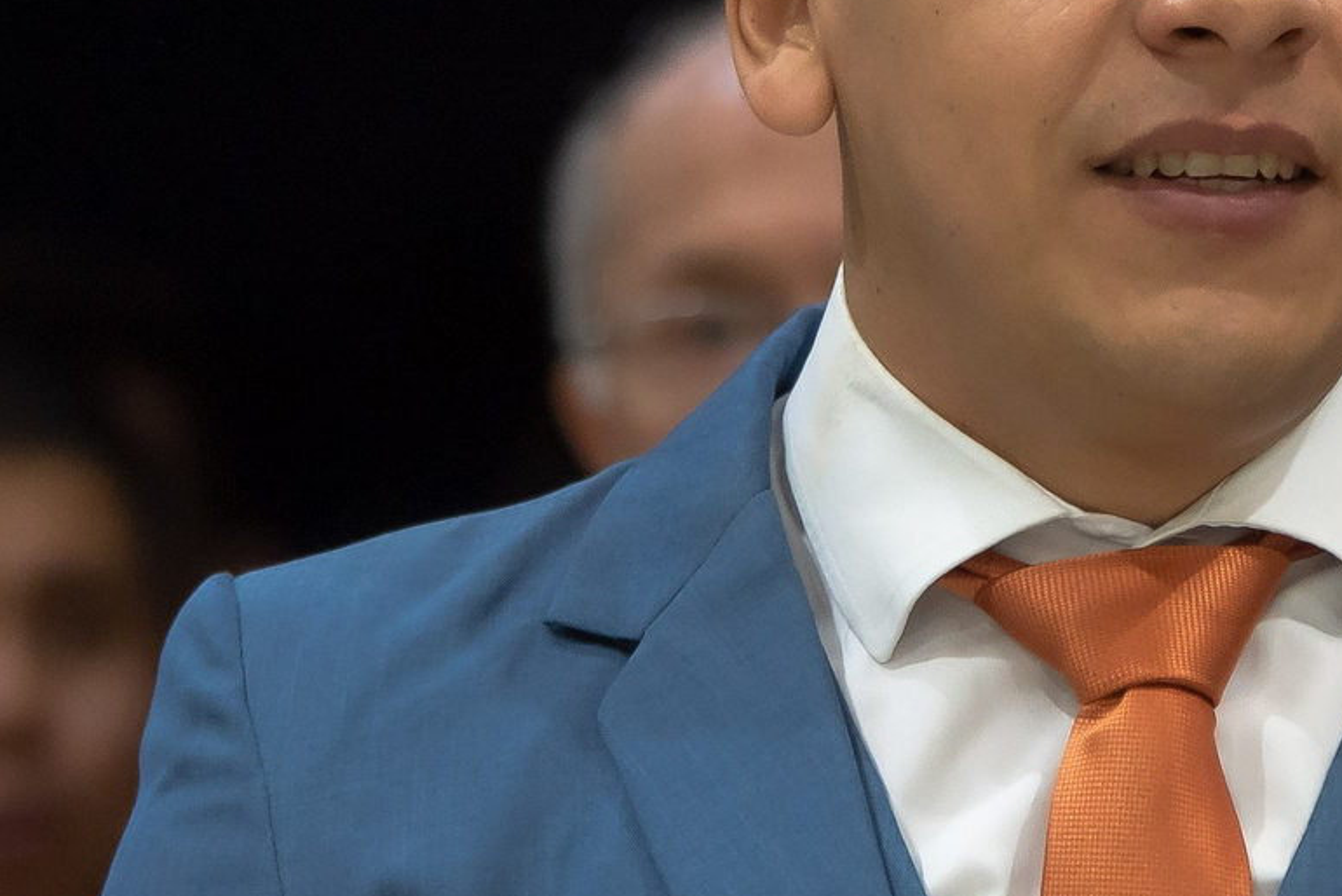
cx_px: 1169
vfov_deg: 2.0
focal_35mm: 698
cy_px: 248
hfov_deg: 3.0
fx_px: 26028
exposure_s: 1/160
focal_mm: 140
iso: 1600
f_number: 3.5
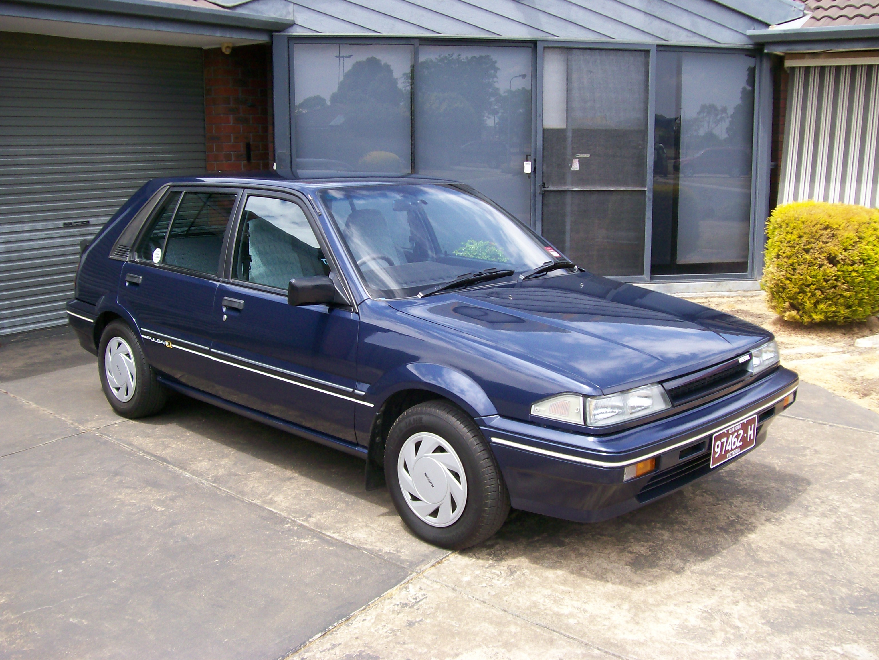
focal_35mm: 36
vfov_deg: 39.7
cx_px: 440
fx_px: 914
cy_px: 330
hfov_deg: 51.4
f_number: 2.7
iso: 80
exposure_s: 1/606
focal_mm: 6
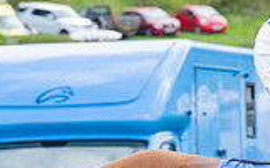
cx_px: 371
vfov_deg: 2.7
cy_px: 263
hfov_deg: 4.3
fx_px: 3563
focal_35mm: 485
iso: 400
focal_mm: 99
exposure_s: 1/640
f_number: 5
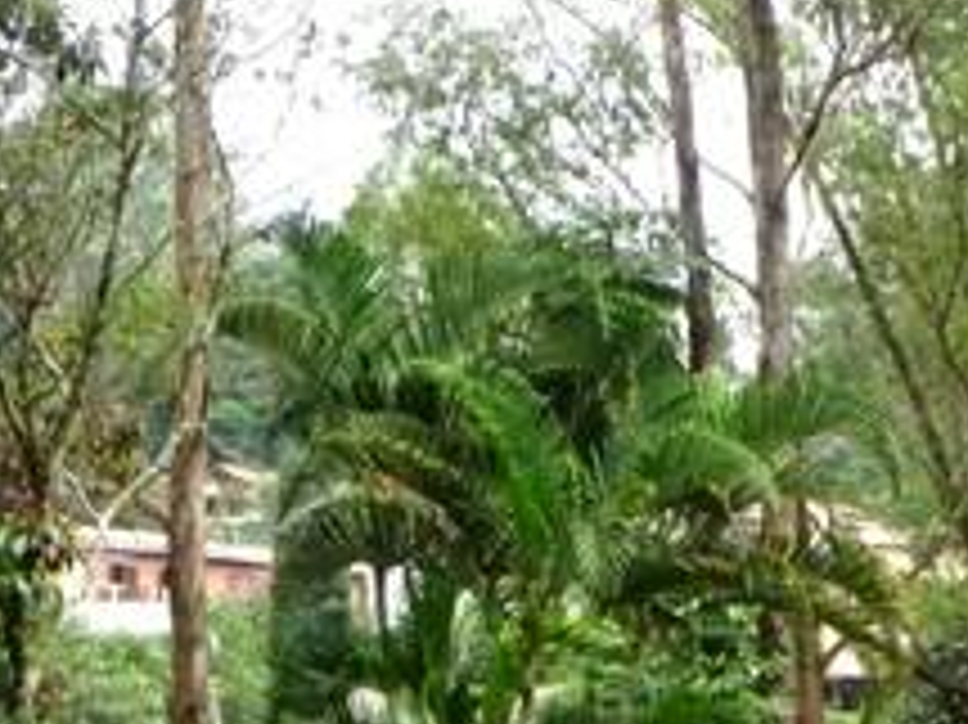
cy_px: 652
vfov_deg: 12.1
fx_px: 3382
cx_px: 711
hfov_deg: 16.2
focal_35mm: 121
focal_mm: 10.3
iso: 800
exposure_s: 1/472
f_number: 6.3
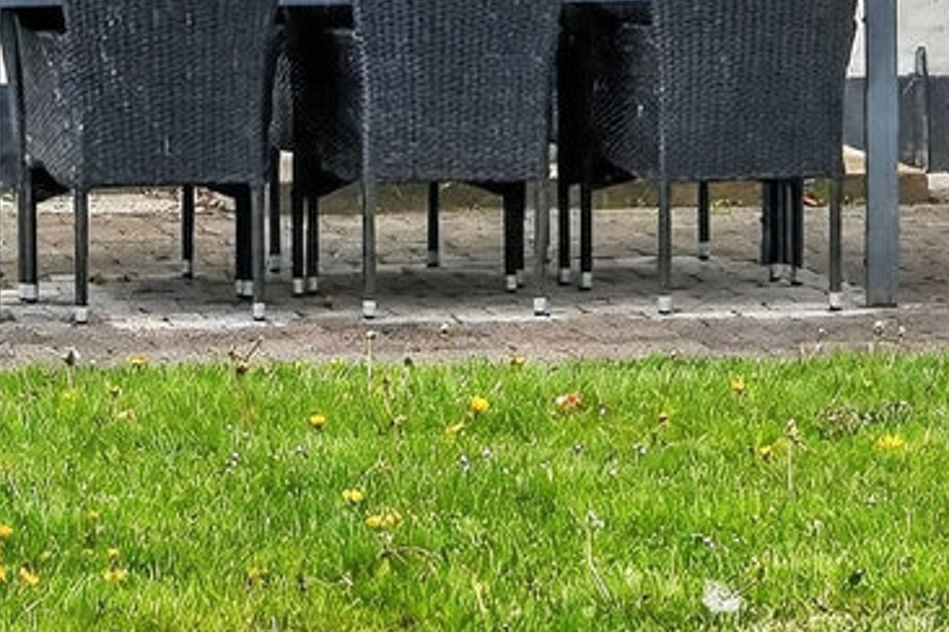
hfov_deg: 8.6
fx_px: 6273
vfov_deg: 5.6
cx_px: 16
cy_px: -635
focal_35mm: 238
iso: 400
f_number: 8
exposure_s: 1/500
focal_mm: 34
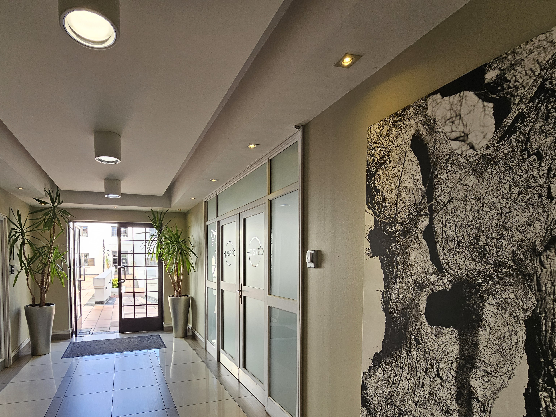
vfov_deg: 73.0
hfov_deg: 89.4
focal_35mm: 17
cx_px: 211
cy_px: 270
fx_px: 273
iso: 80
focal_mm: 2.2
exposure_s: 1/120
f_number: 2.2
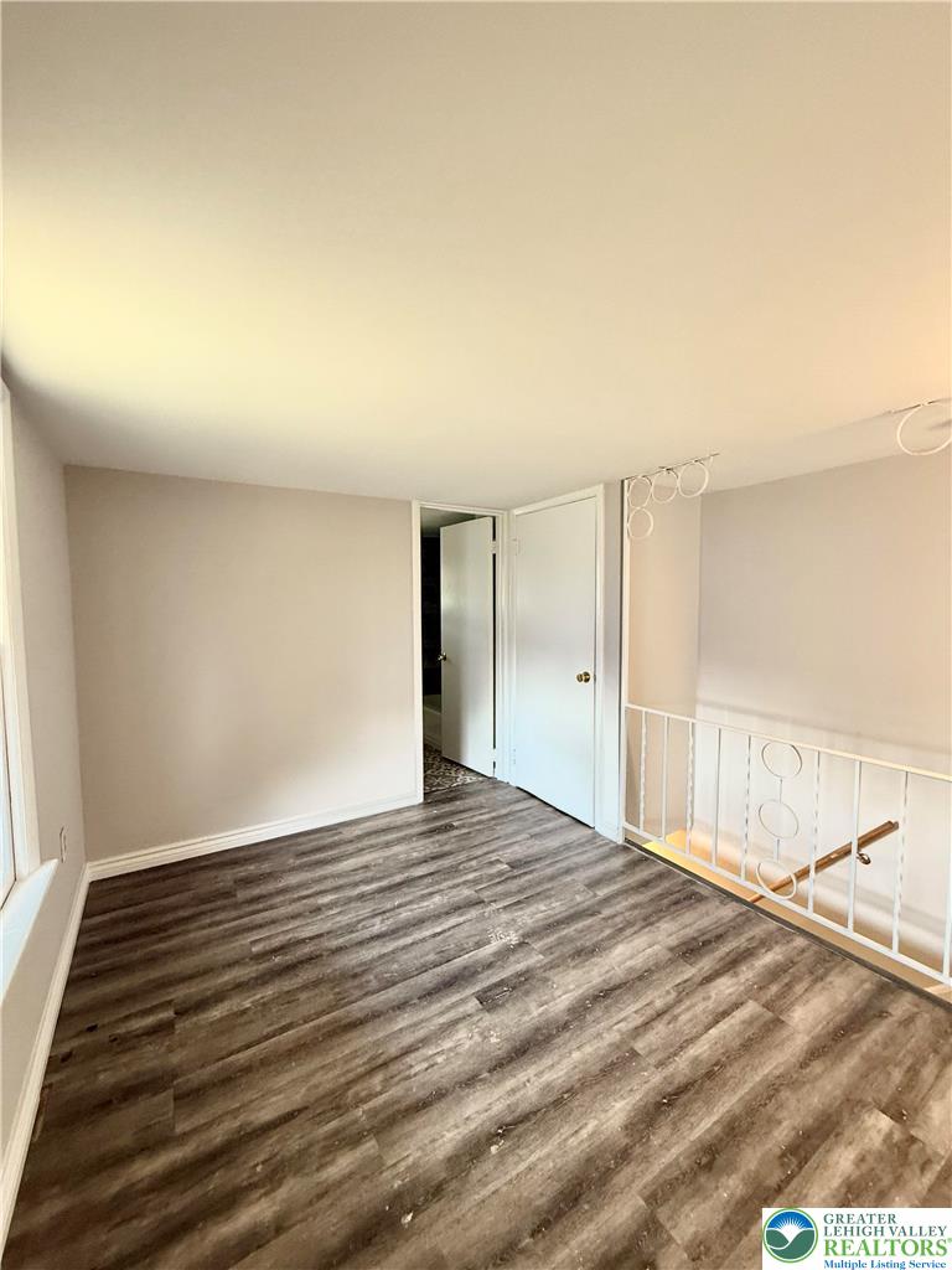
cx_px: 476
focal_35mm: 14
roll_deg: -0.1
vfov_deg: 102.1
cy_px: 635
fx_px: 513
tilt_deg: -3.0
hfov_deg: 85.7
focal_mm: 2.22
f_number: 2.2
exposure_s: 1/60
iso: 320
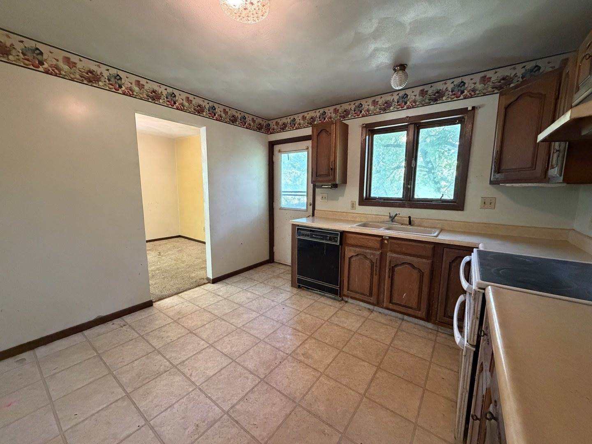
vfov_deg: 85.7
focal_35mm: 14
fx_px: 239
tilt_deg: -8.5
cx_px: 296
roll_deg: +0.0
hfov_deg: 102.1
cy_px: 222
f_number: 2.2
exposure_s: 1/60
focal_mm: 2.22
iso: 1000
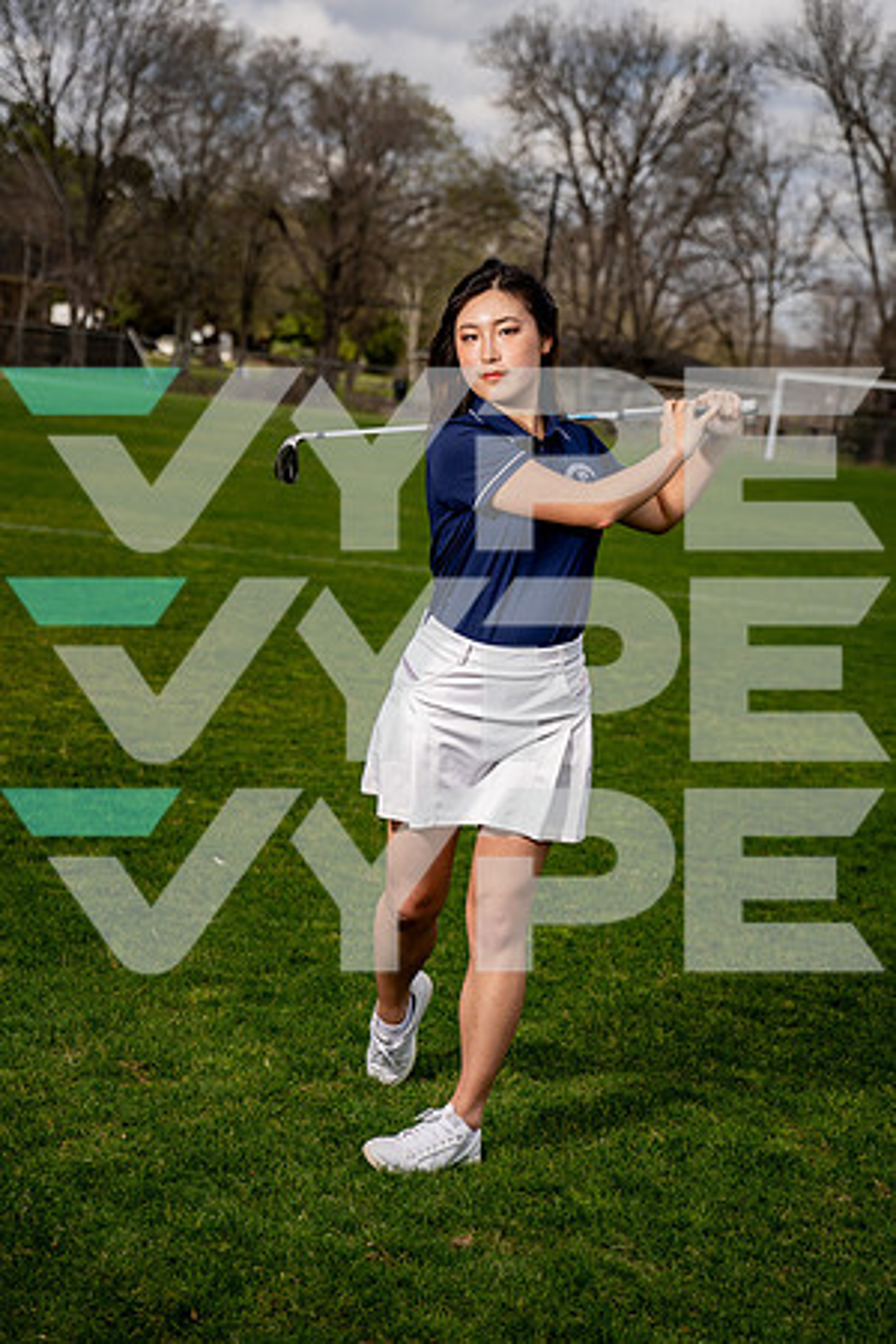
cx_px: 448
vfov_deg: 28.8
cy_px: 672
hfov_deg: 19.5
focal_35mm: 70
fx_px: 2613
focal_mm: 70
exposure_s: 1/1250
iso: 100
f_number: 4
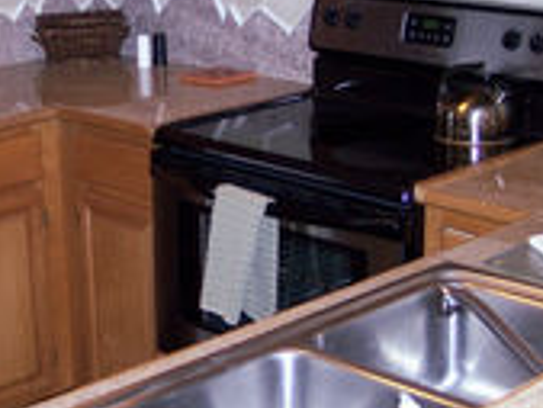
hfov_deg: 22.8
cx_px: 145
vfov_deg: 17.3
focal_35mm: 85
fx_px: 1334
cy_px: 109
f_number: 2.8
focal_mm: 8
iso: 140
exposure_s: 1/60
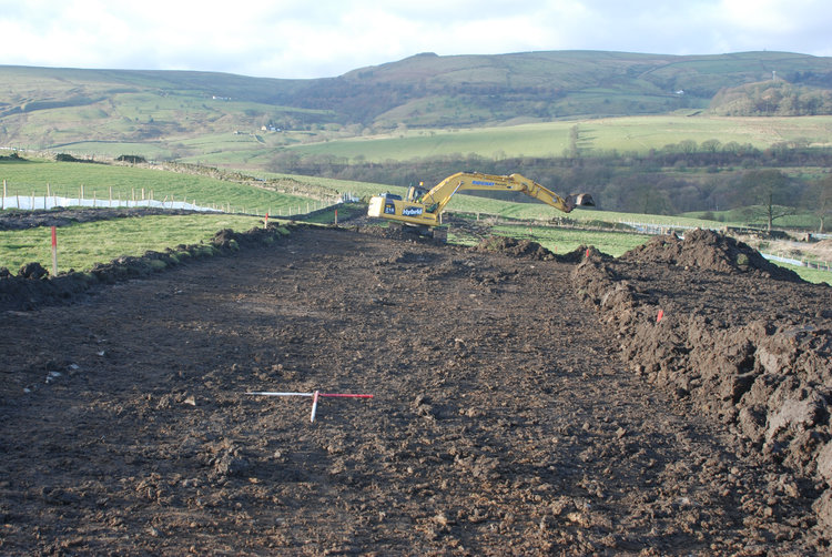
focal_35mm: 42
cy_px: 278
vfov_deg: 32.0
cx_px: 416
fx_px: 972
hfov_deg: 46.3
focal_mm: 28
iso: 200
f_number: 5.6
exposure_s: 1/125
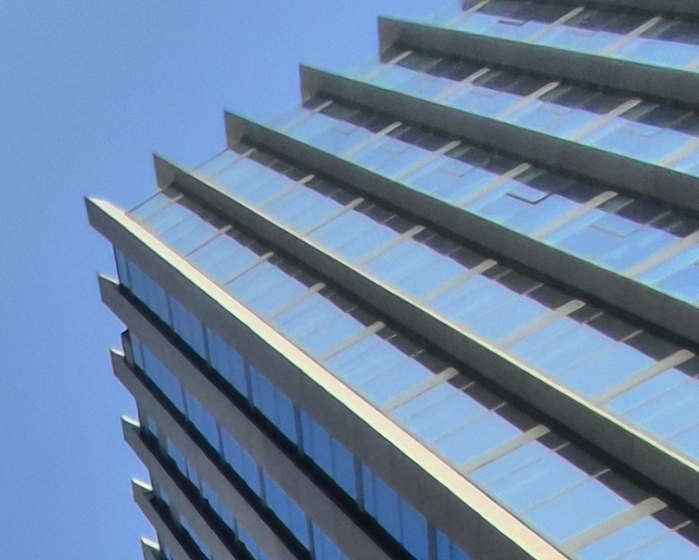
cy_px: 1657
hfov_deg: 23.9
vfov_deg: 11.7
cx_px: -343
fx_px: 1303
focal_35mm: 63
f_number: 2.2
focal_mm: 1.7
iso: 50
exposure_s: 1/1996
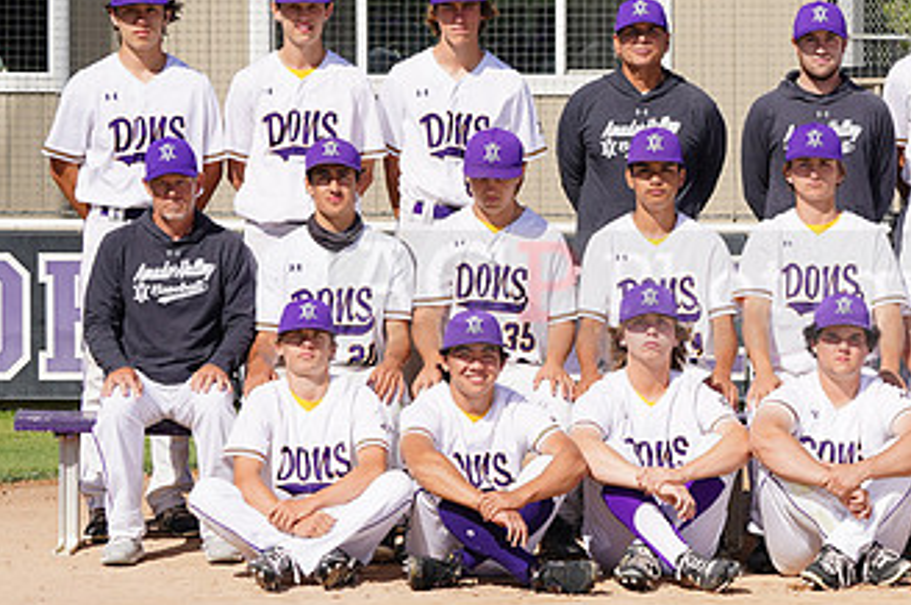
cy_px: 266
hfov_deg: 11.6
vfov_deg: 7.7
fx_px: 4475
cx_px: 794
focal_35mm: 177
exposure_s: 1/250
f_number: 11
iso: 100
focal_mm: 100
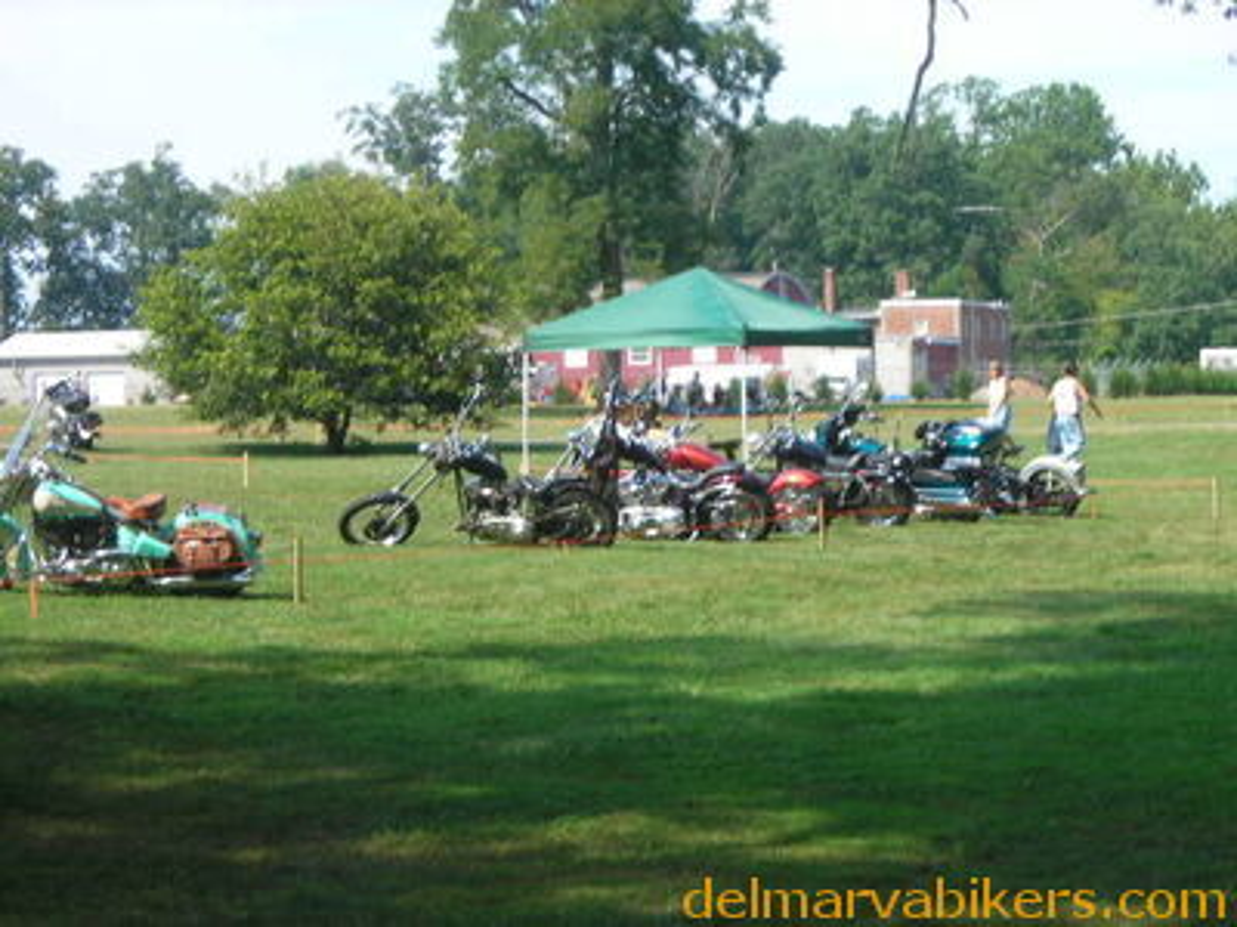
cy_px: 464
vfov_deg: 12.8
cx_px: 618
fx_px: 4145
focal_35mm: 116
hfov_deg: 17.0
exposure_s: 1/95.6
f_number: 5.3
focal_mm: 19.2
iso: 50
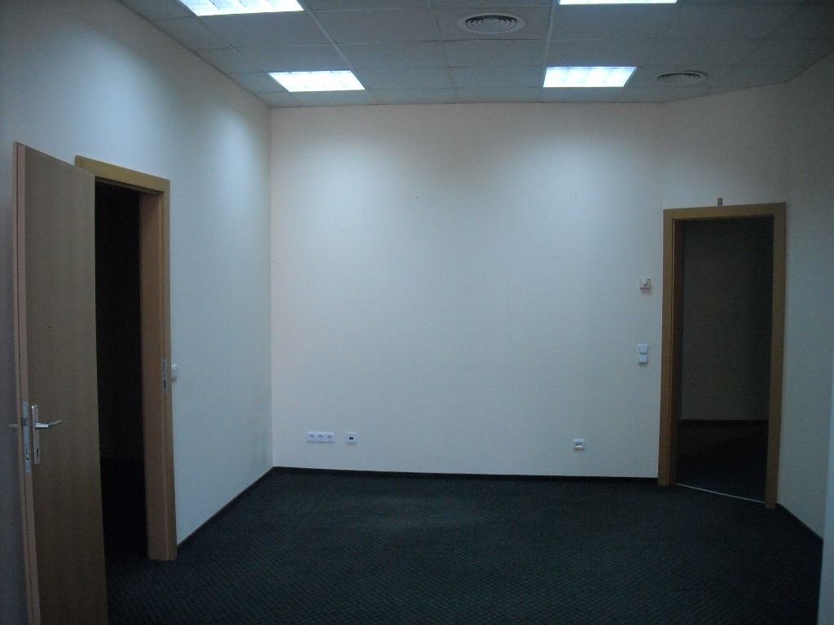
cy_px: 312
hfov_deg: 52.6
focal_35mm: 35
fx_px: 843
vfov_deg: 40.7
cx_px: 417
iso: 400
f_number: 2.8
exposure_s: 1/184
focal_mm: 5.7
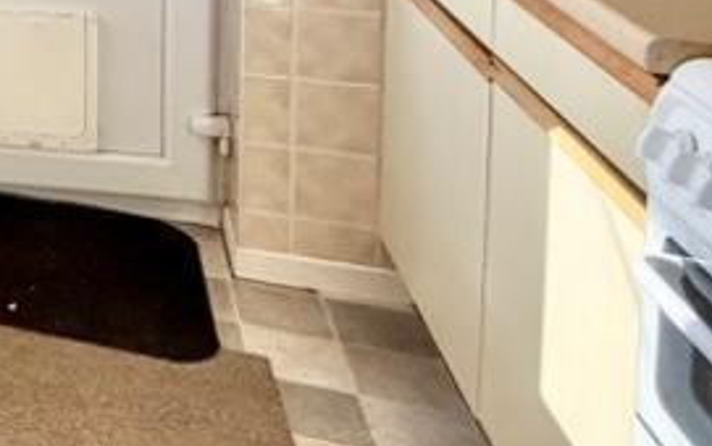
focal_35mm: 56
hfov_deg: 25.3
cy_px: -241
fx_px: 1088
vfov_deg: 19.8
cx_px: -407
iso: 64
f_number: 2.2
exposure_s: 1/442
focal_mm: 2.22
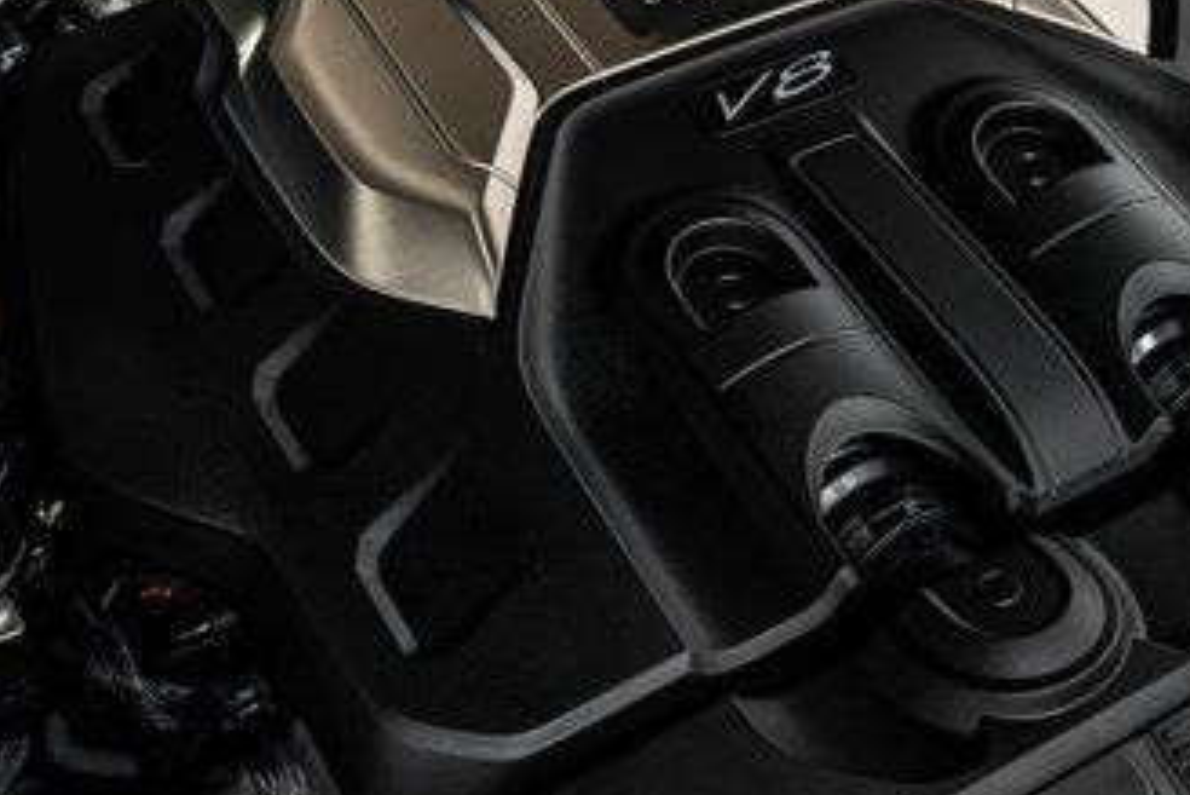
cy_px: 114
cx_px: 780
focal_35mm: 75
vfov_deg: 18.0
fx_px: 2480
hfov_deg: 26.8
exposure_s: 1/50
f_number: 4.5
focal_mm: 24
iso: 1600
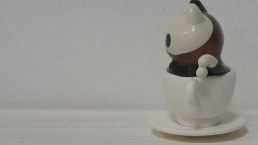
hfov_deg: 11.5
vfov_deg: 6.5
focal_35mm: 187
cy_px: 76
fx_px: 1280
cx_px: 203
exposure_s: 1/100
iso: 1250
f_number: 5.6
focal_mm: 55
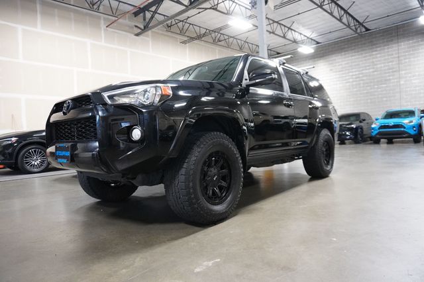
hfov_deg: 73.8
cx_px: 212
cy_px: 141
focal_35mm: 24
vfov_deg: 53.1
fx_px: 283
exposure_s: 1/160
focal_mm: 16
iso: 6400
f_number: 3.5
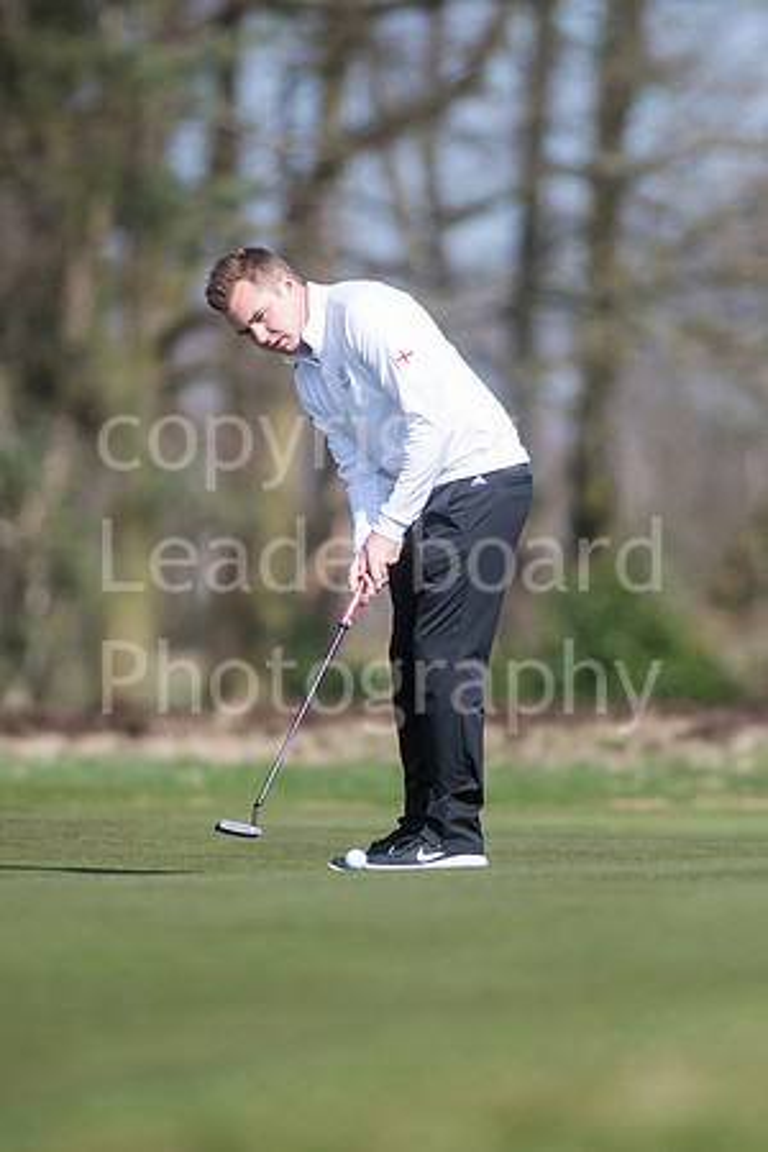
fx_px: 14399
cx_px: 384
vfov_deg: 4.6
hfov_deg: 3.1
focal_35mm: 450
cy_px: 576
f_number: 4
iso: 400
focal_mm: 300
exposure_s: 1/4000
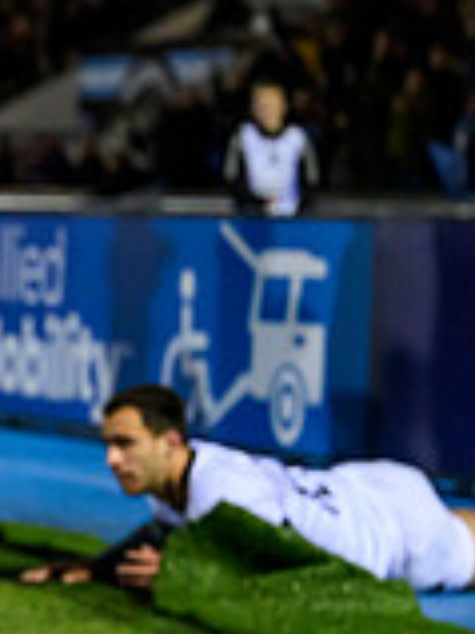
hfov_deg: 5.8
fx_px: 4507
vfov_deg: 8.1
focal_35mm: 246
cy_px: 325
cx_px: -611
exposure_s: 1/1250
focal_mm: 70
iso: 6400
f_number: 3.2
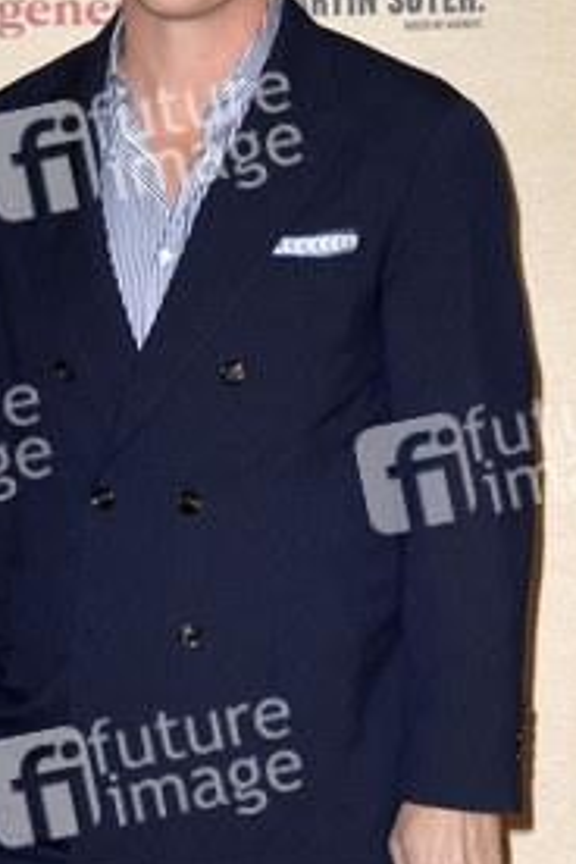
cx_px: 232
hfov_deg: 9.0
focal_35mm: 152
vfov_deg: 13.5
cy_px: 304
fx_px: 3648
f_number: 5.6
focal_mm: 105
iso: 400
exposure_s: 1/250
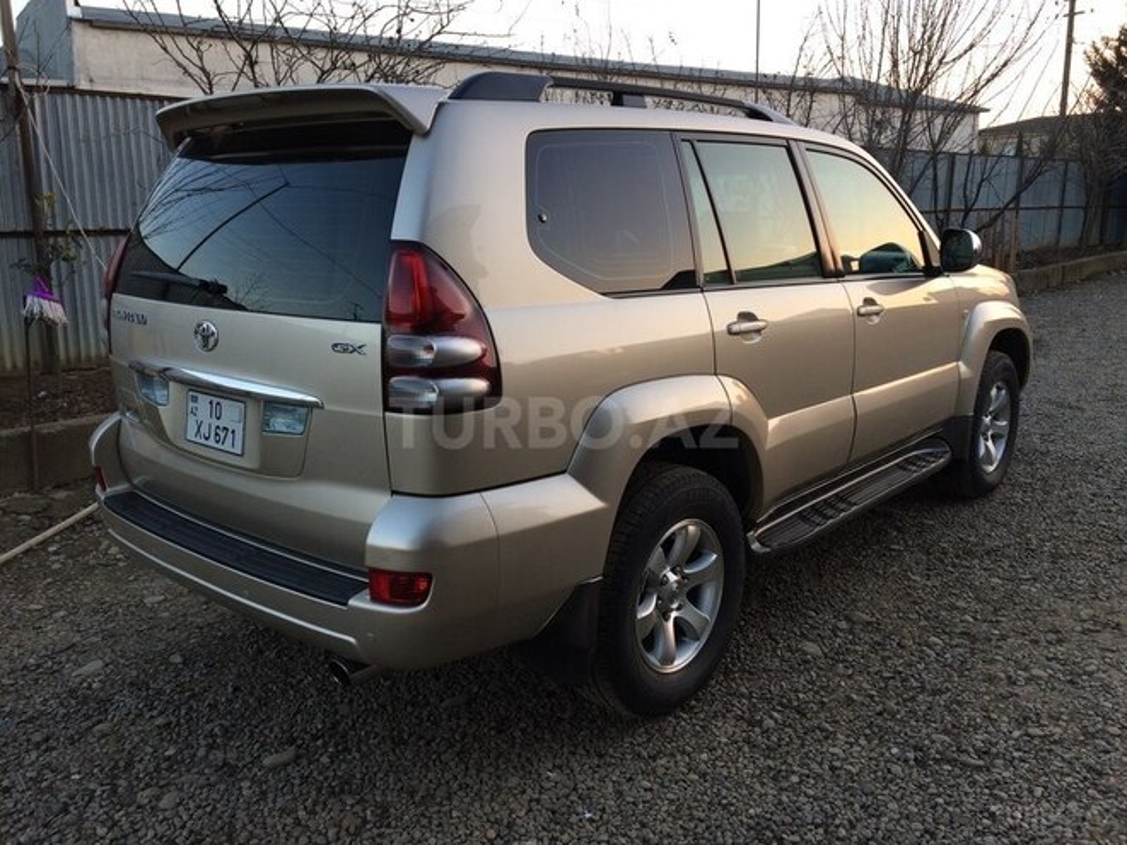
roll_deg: +1.0
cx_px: 564
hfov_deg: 61.7
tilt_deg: -12.6
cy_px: 422
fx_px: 944
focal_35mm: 29
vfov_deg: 48.2
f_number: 2.2
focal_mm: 4.15
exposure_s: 1/100
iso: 40
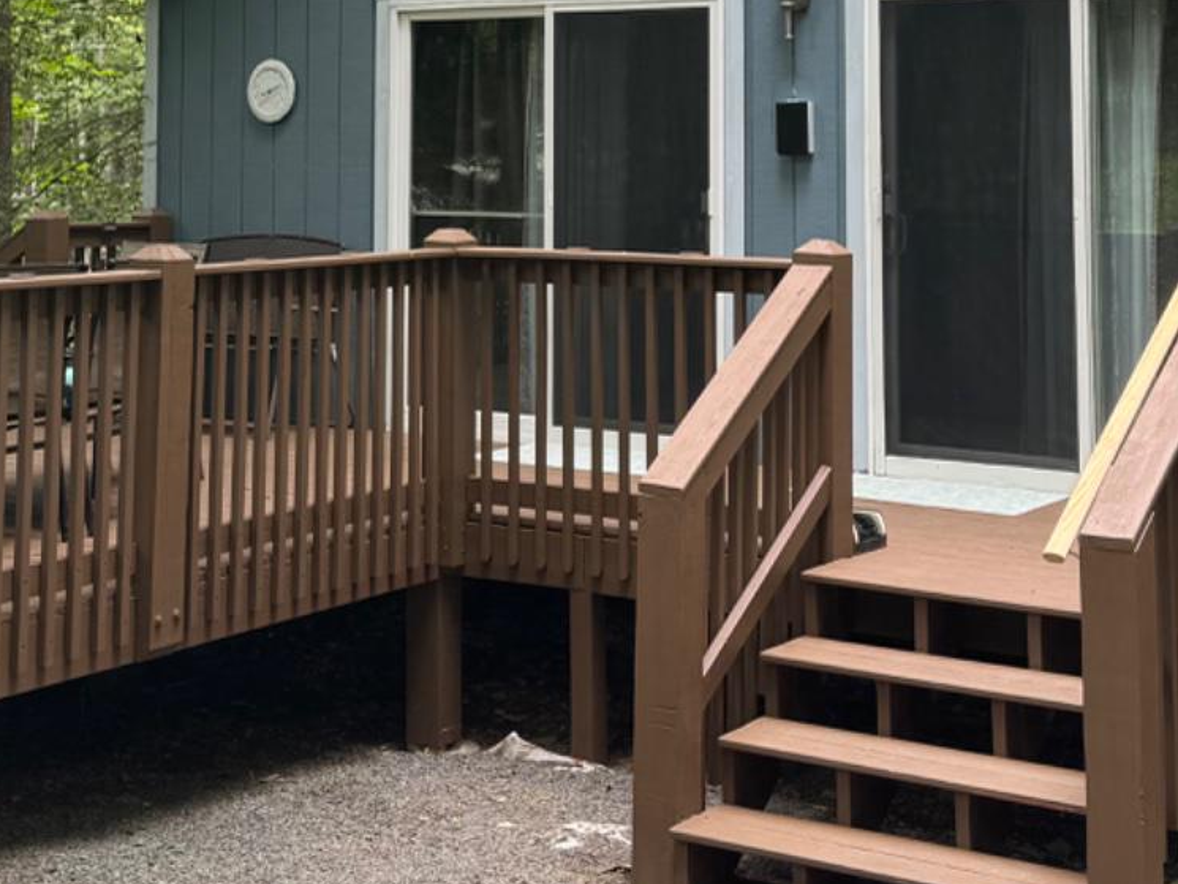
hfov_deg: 29.4
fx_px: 2246
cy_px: 21
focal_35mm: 66
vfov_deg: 21.5
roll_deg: -0.1
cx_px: 522
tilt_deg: +4.2
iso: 64
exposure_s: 1/157
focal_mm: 6.76
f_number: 1.78
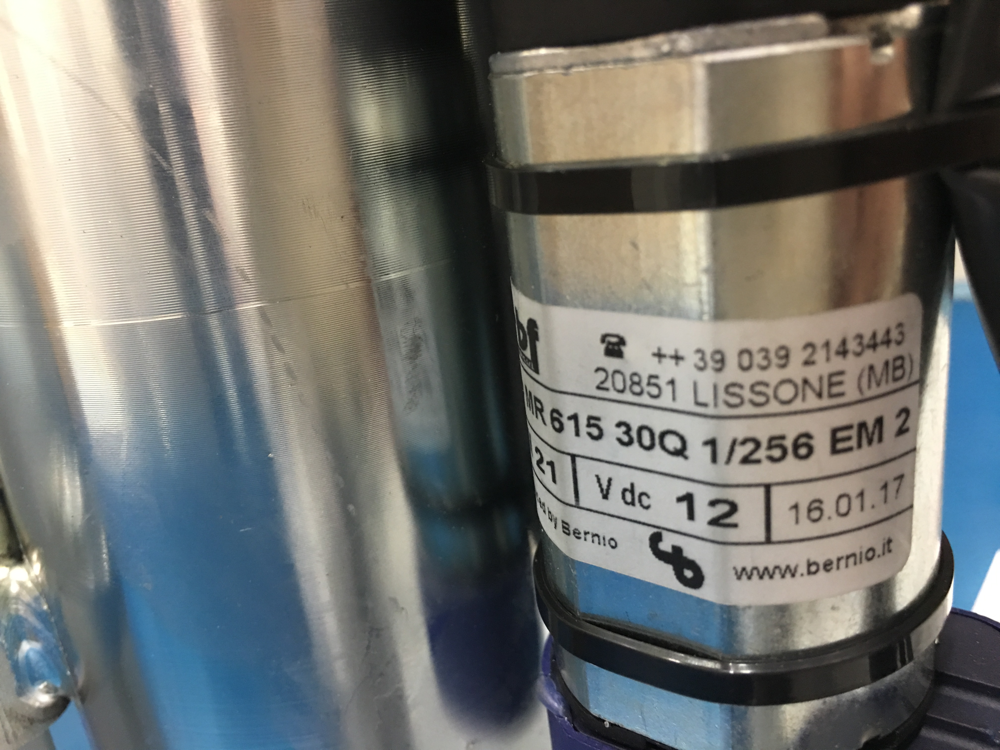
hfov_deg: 61.7
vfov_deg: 48.2
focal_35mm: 29
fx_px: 838
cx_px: 500
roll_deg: +6.9
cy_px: 375
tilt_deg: -17.9
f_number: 2.2
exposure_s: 1/8
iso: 80
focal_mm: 4.15
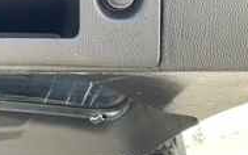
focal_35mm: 65
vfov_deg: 19.6
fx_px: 439
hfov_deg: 30.5
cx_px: 39
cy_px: 11
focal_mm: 3
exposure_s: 1/122
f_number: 1.8
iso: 25
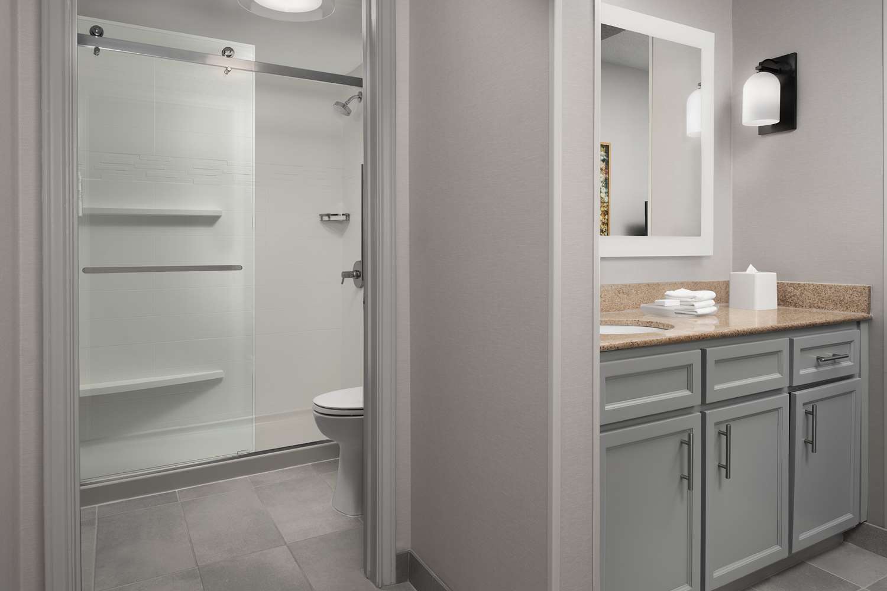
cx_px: 444
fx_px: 591
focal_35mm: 24
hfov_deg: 73.7
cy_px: 296
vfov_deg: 53.1
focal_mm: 24
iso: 250
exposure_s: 1/160
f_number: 11
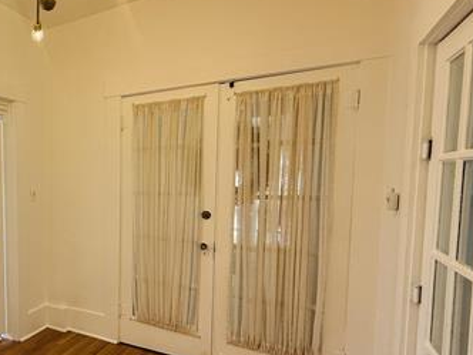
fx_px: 369
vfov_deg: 51.1
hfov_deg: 54.9
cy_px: 207
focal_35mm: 27
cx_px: 30
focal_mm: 2.22
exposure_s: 1/120
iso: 80
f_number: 2.2
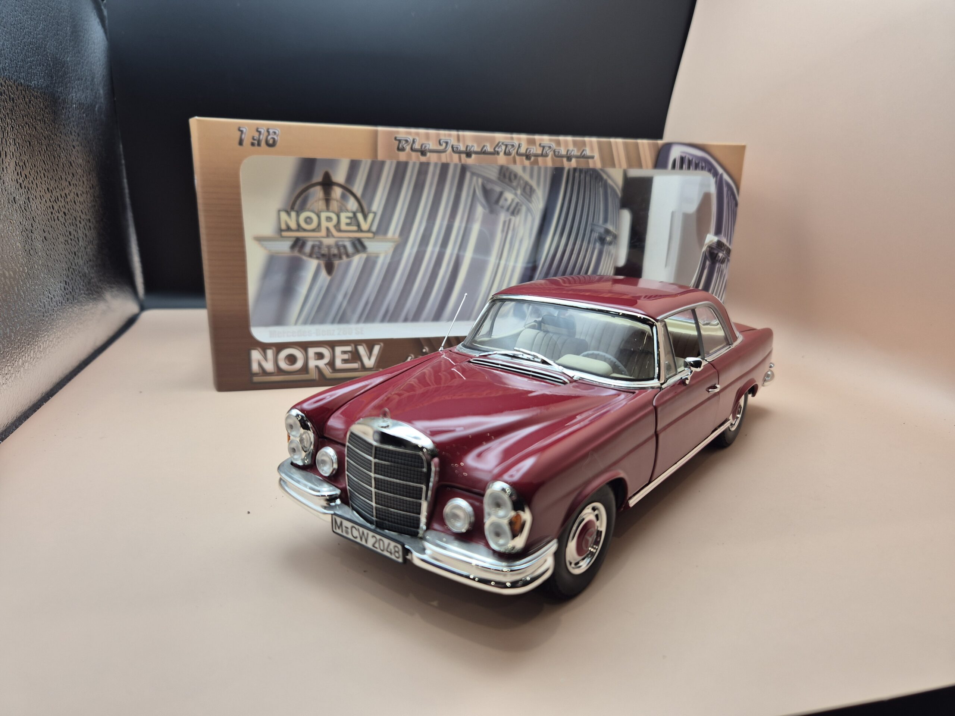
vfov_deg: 58.9
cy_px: 358
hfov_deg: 73.9
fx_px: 635
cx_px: 478
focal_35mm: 23
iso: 25
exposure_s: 1/52
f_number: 1.8
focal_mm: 5.4
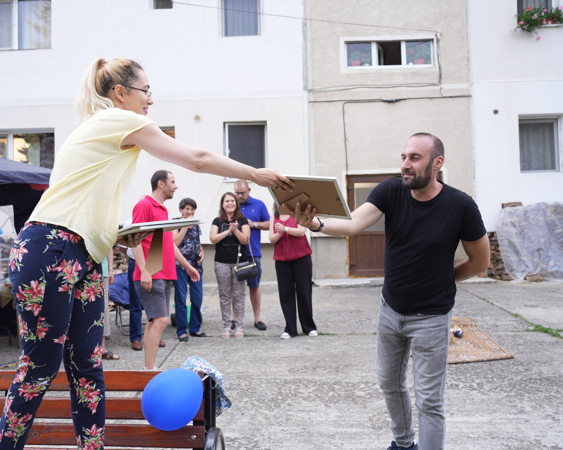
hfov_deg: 51.3
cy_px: 225
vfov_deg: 42.2
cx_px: 232
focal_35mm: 35
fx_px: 583
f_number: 4
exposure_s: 1/200
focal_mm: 31
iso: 640
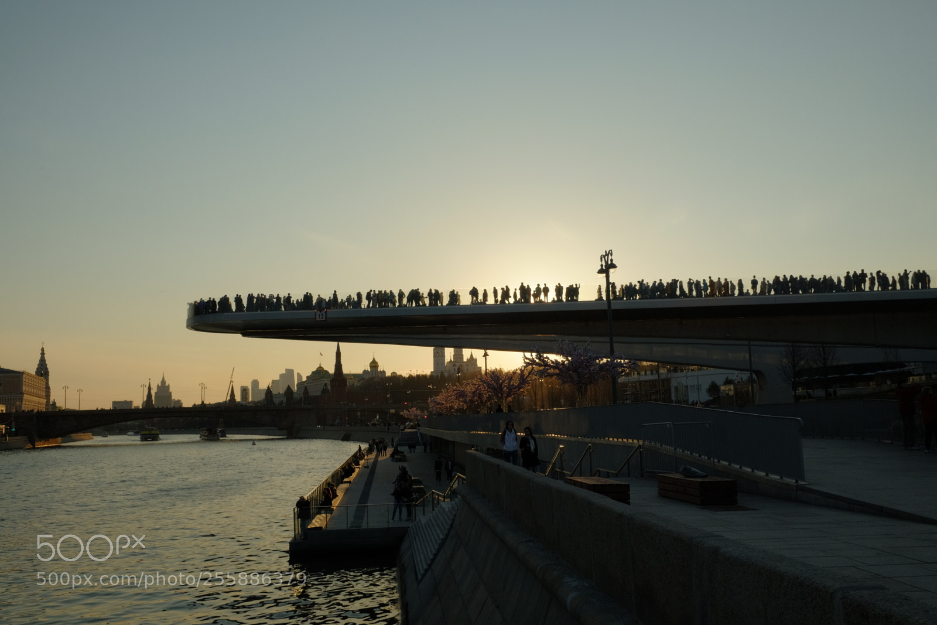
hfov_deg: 60.3
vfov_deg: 42.3
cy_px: 312
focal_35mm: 31
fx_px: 807
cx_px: 468
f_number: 13
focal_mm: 20.5
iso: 400
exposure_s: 1/350
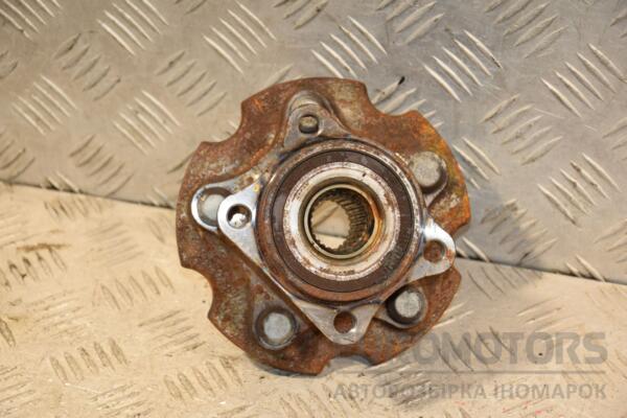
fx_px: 1829
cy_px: 209
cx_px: 314
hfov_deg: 19.5
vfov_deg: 13.0
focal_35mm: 105
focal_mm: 70
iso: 800
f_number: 5.6
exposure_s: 1/200
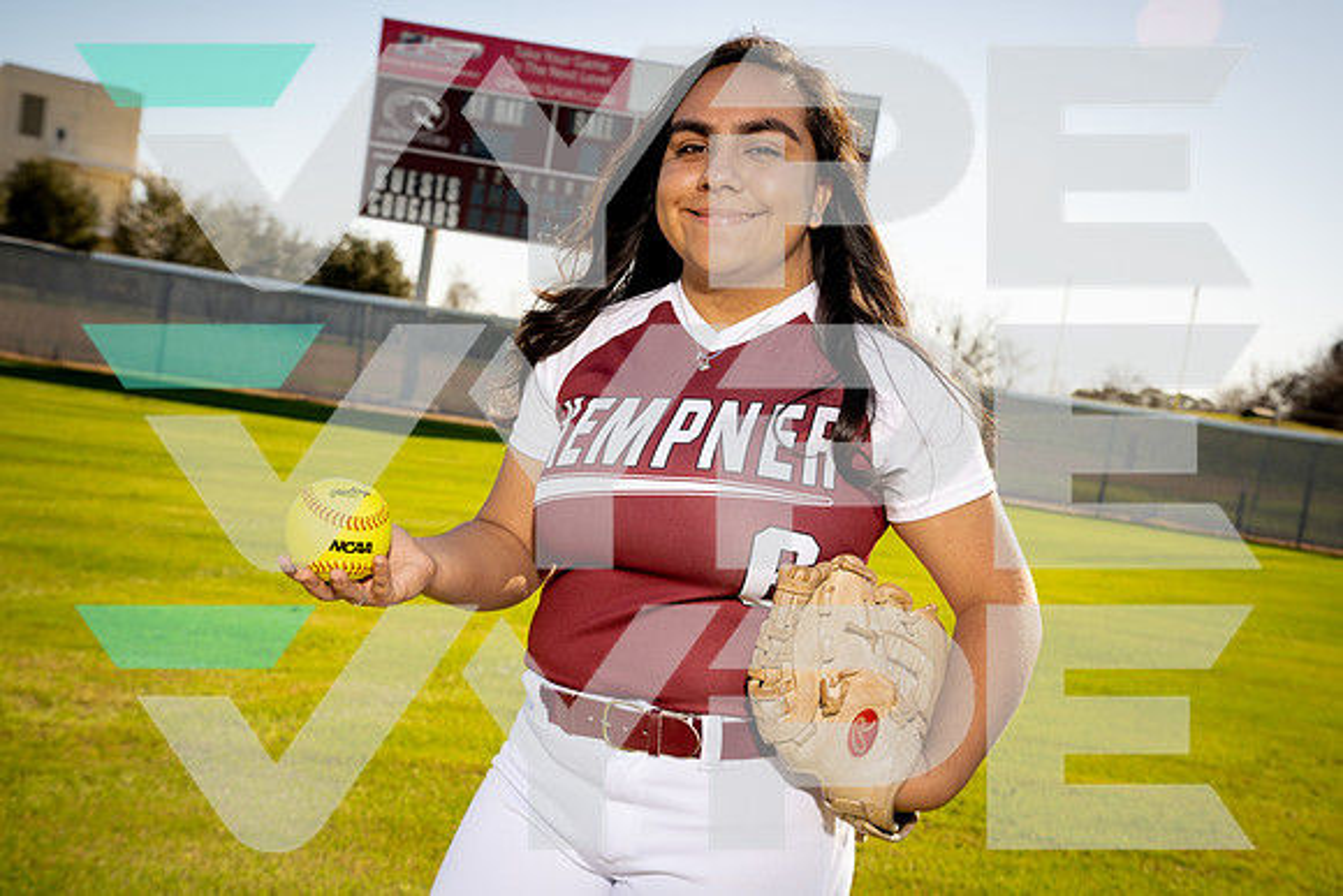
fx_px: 1716
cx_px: 672
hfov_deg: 42.7
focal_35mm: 46
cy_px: 448
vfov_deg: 29.3
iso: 100
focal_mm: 46
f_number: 7.1
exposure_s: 1/250
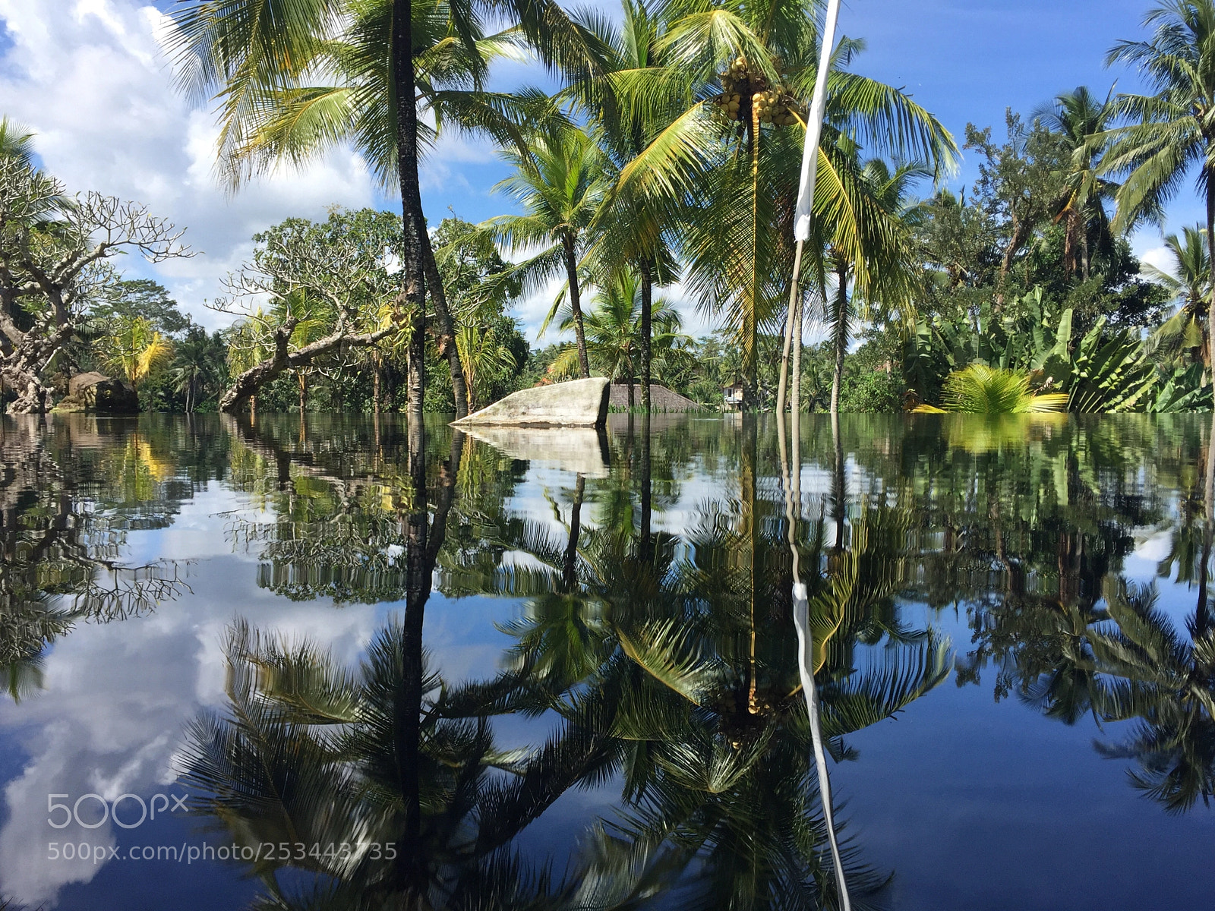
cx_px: 608
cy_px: 456
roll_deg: -0.8
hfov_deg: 61.7
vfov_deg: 48.2
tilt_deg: -3.1
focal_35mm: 29
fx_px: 1018
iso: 32
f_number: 2.2
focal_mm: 4.15
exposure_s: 1/1319
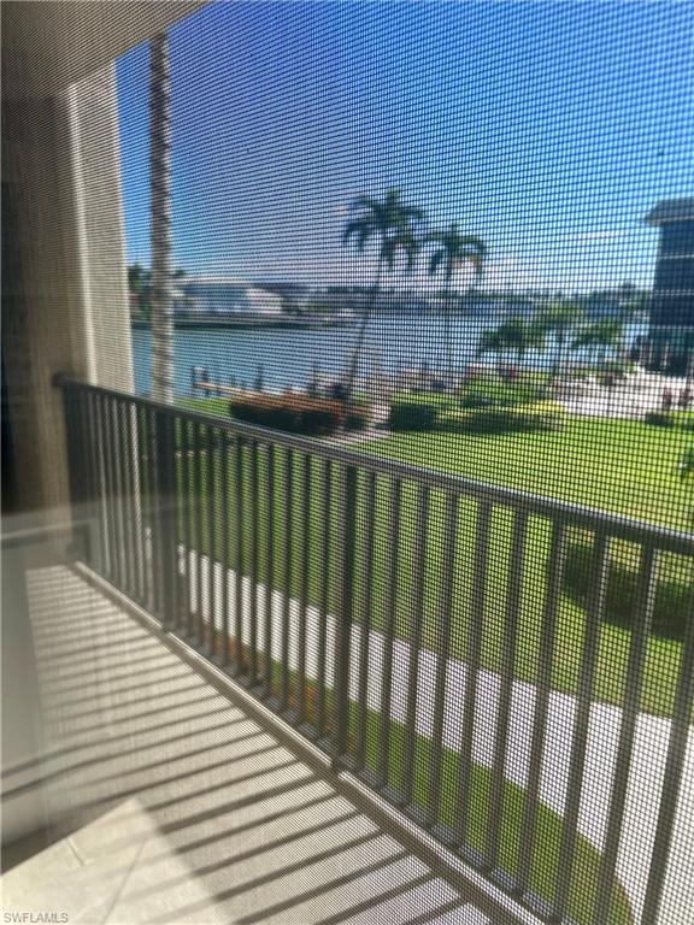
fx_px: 695
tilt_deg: -13.9
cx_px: 347
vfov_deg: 67.3
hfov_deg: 53.1
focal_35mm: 26
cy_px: 462
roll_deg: -0.7
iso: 32
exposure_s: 1/861
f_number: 1.6
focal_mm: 4.2
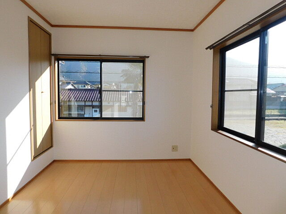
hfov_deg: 73.9
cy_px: 107
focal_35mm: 23
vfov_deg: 58.9
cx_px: 143
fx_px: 190
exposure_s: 1/640
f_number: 3
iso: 125
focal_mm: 4
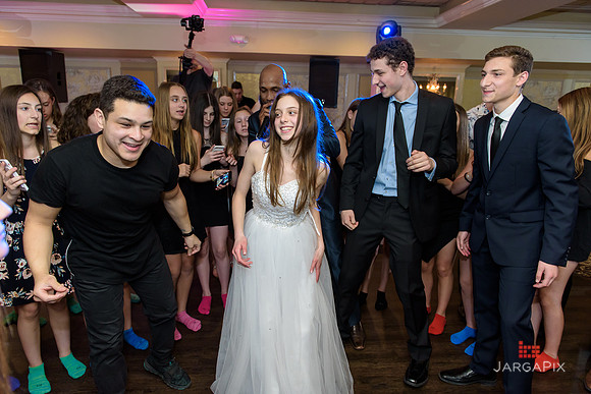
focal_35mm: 24
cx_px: 296
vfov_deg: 53.2
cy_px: 197
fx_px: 394
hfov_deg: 73.7
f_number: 3.2
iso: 1600
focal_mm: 24
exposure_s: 1/125
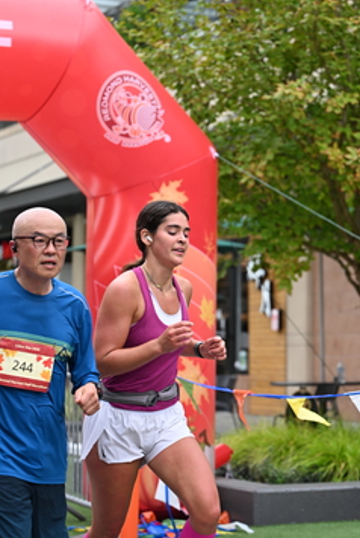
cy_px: 254
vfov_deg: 18.9
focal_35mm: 108
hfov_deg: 12.7
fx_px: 1617
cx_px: 240
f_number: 2.8
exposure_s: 1/2000
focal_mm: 70
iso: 640
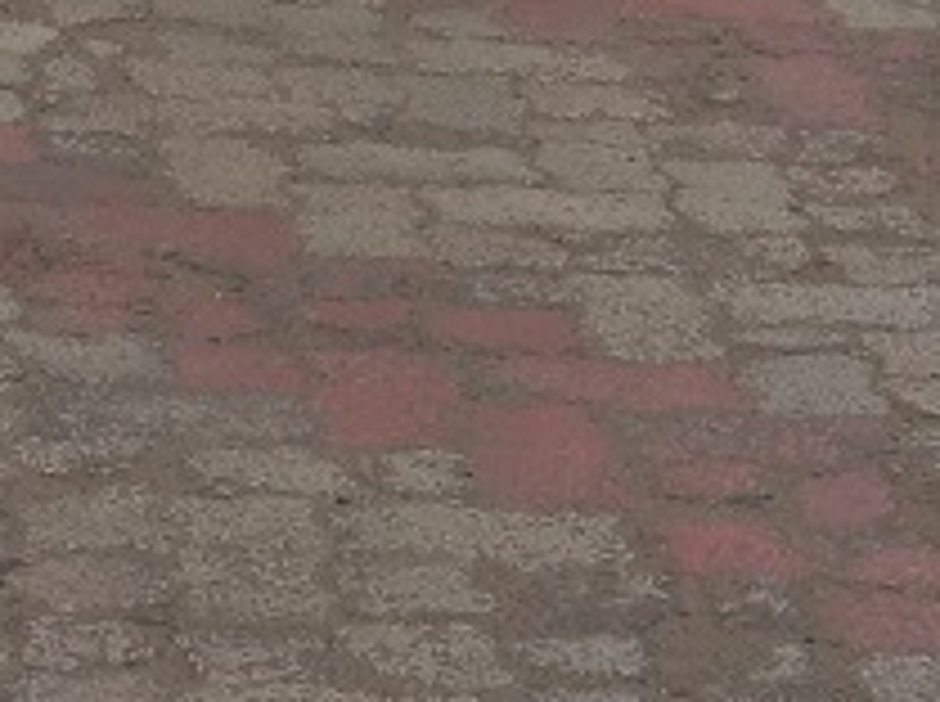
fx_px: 4852
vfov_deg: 7.6
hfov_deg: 10.9
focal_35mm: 179
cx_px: -189
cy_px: -1060
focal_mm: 12
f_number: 16
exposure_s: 1/125
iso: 200
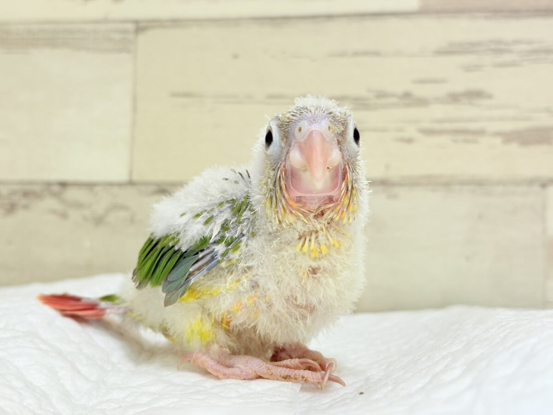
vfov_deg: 28.0
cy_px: 208
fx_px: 831
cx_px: 276
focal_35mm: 52
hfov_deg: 36.8
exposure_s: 1/50
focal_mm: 5.96
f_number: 1.6
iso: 50
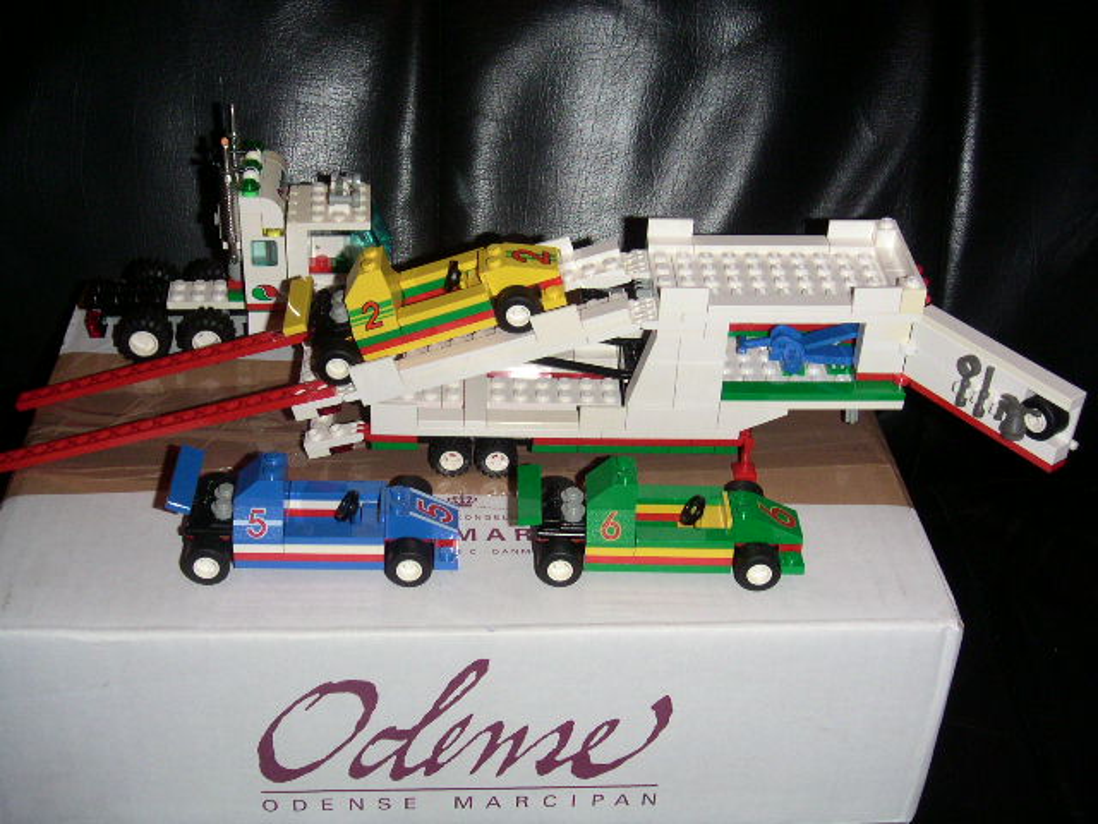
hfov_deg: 41.2
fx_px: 1459
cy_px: 412
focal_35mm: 46
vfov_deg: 31.5
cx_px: 549
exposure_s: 1/50
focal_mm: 7.2
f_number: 6.9
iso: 160
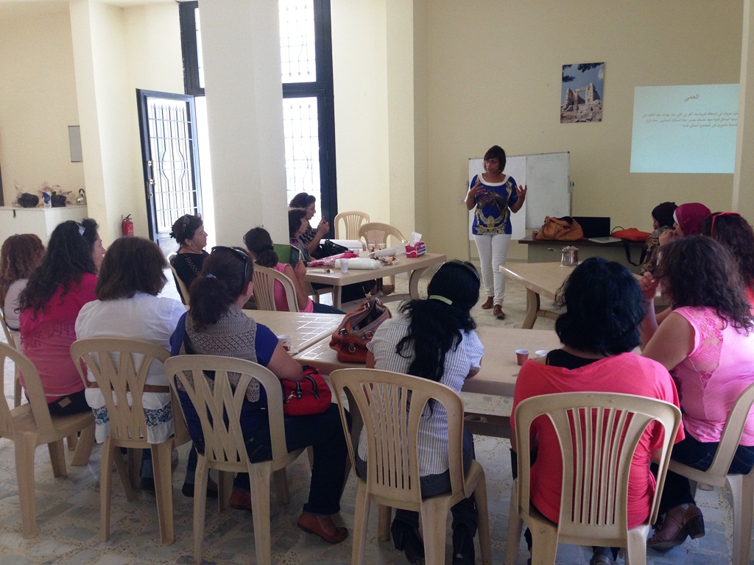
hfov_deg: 55.4
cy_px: 282
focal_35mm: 33
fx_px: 719
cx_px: 377
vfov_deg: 42.9
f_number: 2.4
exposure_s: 1/120
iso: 125
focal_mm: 4.13
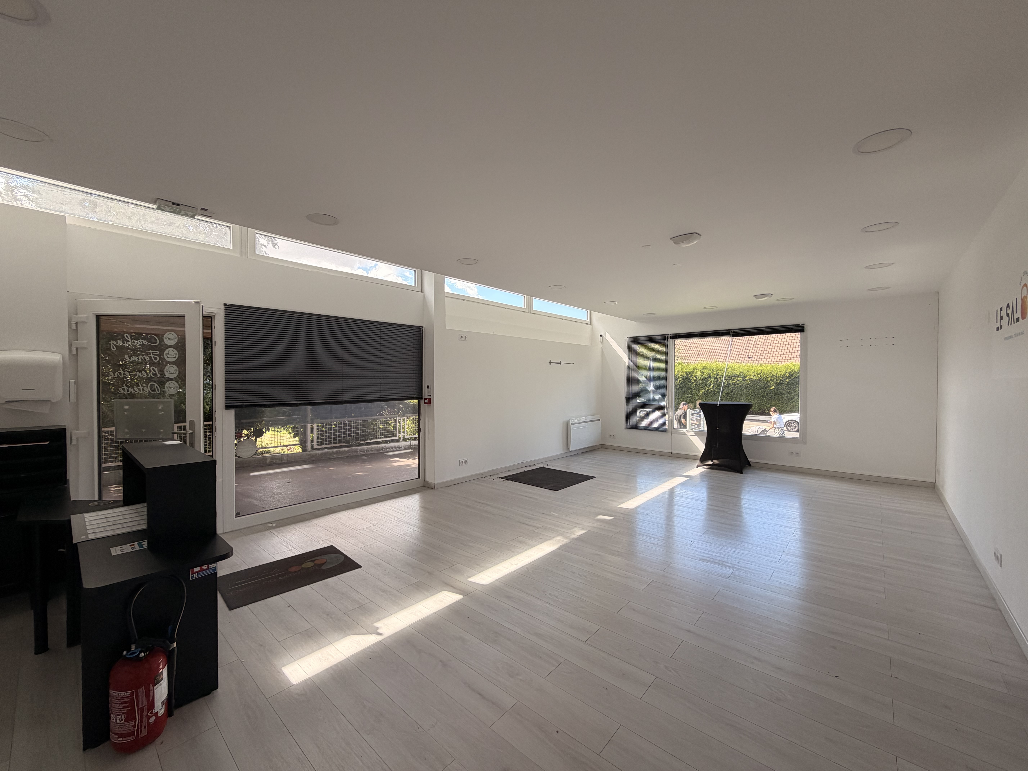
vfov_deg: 85.7
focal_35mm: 14
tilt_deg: +0.7
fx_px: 416
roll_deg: +0.0
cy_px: 386
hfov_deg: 102.1
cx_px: 514
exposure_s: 1/150
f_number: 2.2
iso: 50
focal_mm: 2.22
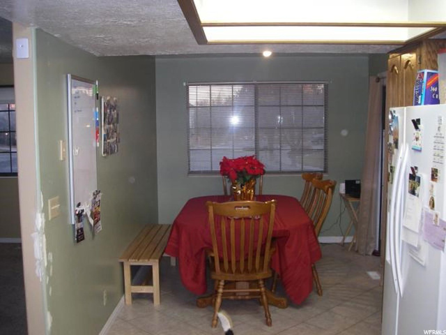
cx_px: 223
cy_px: 168
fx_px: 490
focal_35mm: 38
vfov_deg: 37.7
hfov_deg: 49.0
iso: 160
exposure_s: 1/40
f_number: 3.3
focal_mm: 6.3
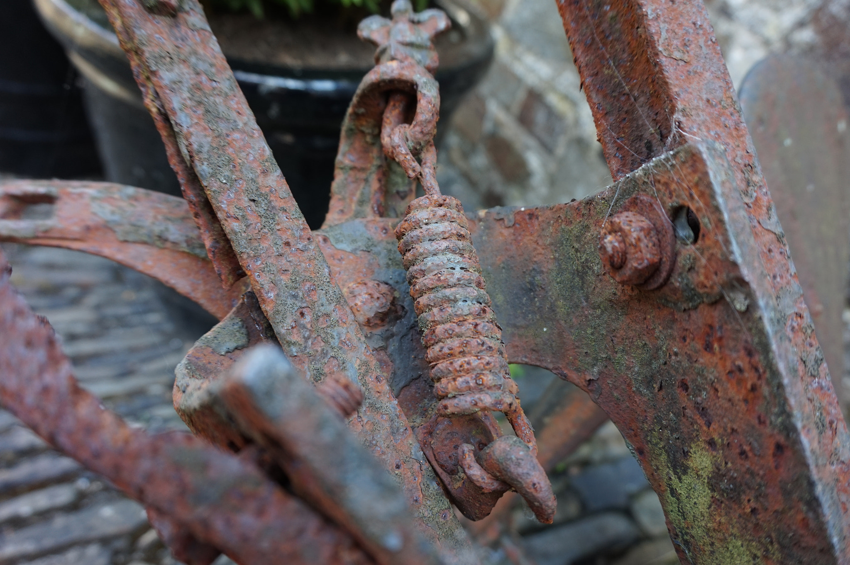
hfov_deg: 70.5
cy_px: 282
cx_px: 425
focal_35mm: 26
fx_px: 602
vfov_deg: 50.4
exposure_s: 1/60
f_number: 4
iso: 200
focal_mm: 17
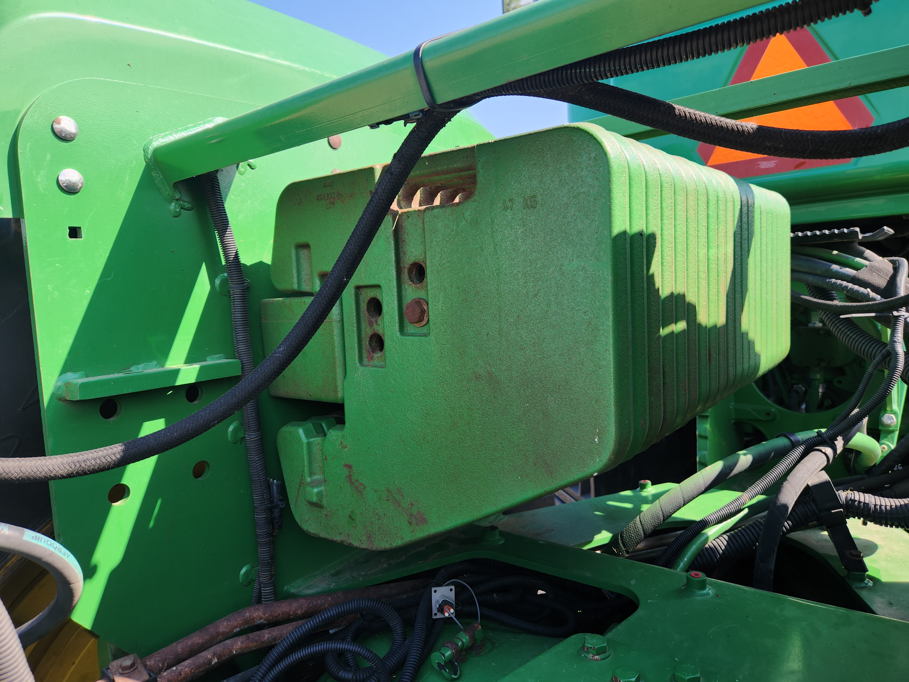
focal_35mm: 23
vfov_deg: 58.9
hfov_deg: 73.9
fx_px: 604
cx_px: 454
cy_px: 341
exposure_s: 1/352
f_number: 1.8
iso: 20
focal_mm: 5.4
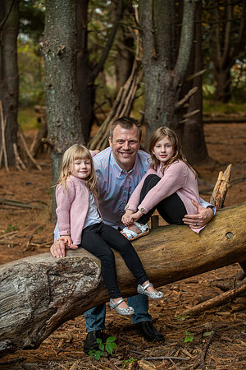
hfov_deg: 15.2
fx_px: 922
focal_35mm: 90
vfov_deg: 22.6
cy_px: 185
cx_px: 123
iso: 250
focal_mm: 90
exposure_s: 1/160
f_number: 4
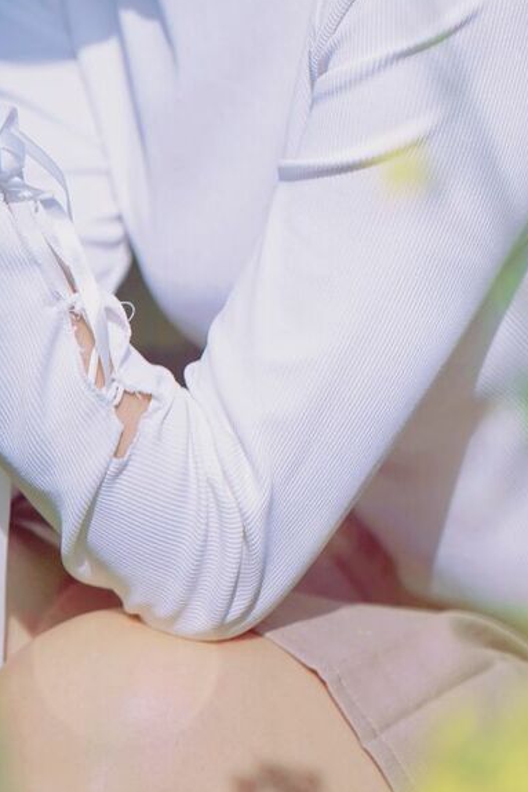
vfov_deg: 8.7
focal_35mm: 233
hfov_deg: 5.9
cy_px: -180
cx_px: 125
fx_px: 5129
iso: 100
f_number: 2
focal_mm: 85
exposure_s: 1/6400
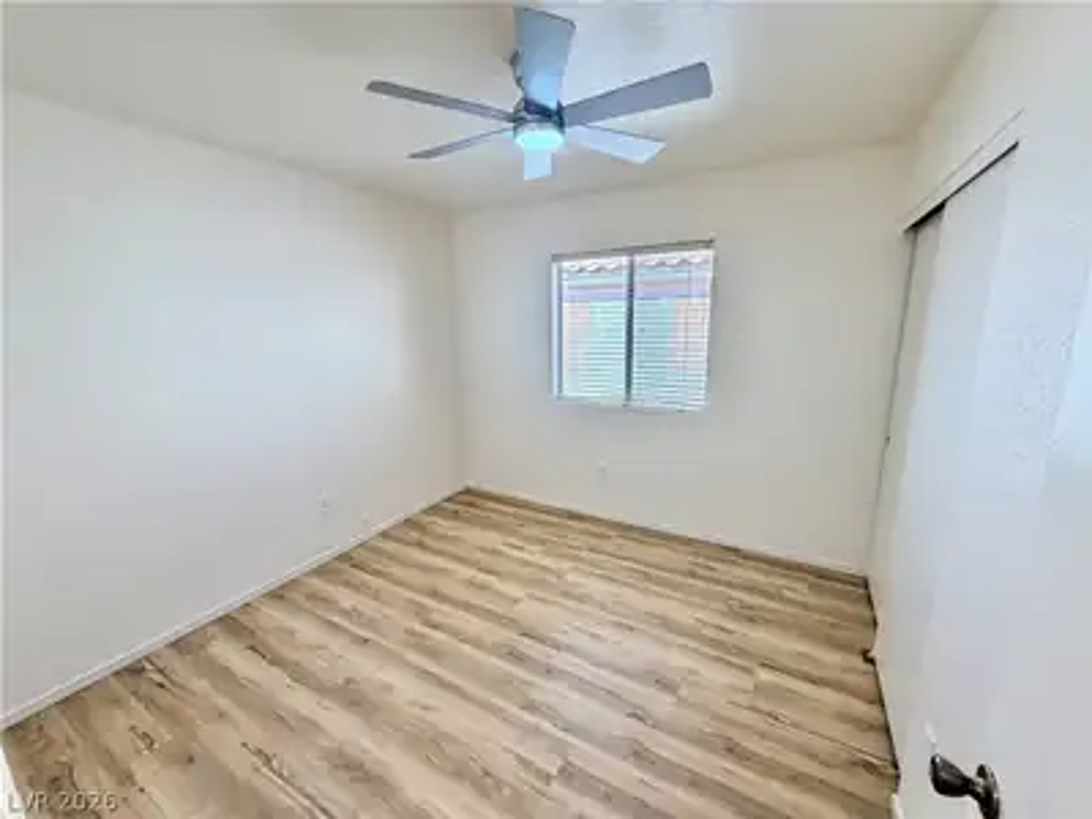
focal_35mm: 14
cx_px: 546
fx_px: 442
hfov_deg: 102.1
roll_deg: +1.1
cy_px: 410
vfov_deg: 85.7
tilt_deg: -11.9
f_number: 2.2
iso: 200
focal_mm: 2.22
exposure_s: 1/60
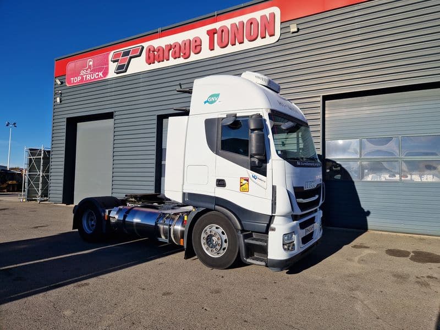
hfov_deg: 73.9
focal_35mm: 23
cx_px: 220
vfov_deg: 58.9
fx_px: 292
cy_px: 165
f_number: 1.8
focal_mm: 5.4
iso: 50
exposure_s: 1/22727
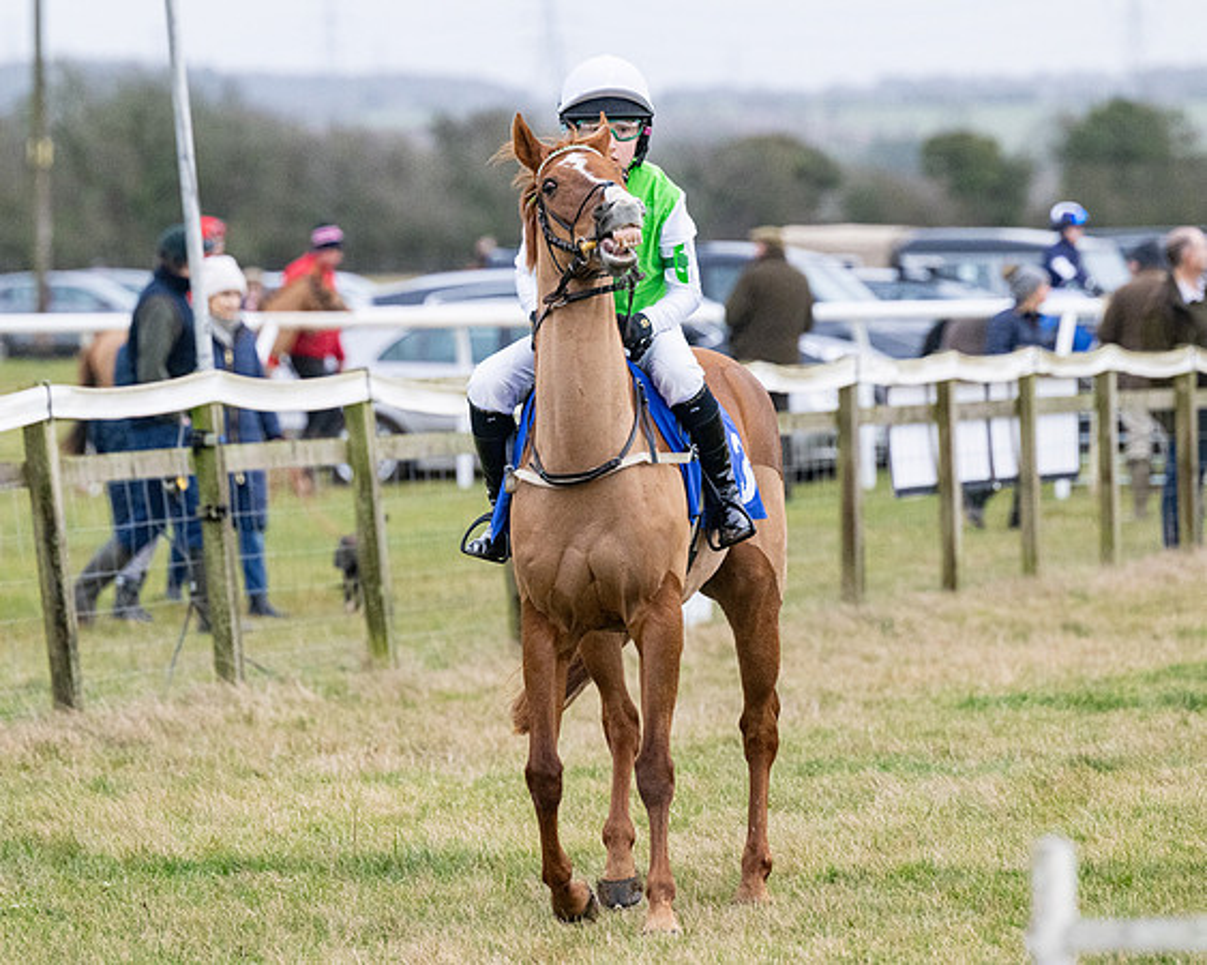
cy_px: 374
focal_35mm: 317
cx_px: 422
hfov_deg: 6.1
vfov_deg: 4.9
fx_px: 11323
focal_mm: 230
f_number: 5
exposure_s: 1/3200
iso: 2000
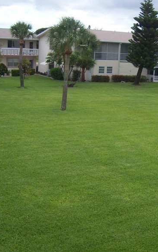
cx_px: 107
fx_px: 358
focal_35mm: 52
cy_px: 126
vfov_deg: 38.9
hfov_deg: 24.7
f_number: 3
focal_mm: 6
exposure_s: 1/500
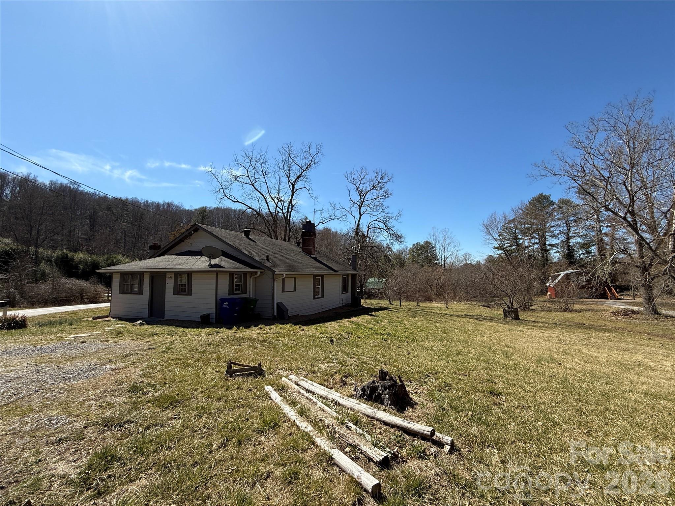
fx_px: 273
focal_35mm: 14
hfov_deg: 102.1
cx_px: 338
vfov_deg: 85.7
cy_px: 253
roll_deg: +1.7
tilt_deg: +5.4
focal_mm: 2.22
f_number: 2.2
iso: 50
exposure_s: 1/1656
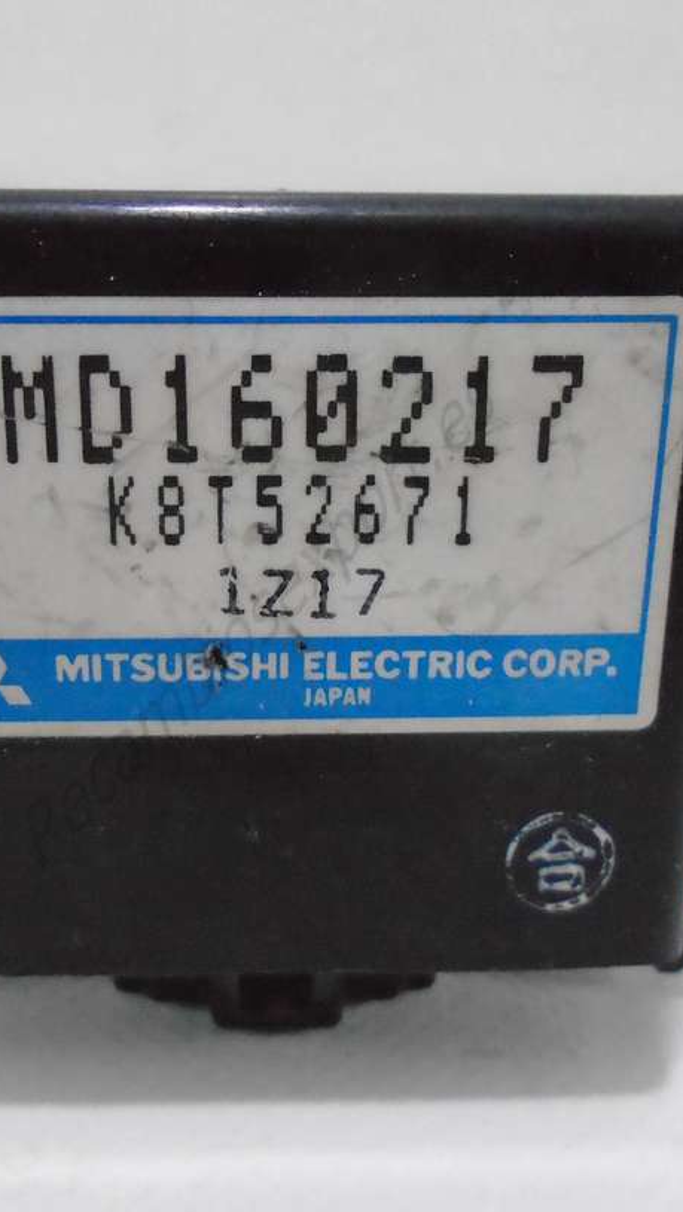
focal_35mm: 38
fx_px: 1222
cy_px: 608
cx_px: 272
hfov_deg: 31.1
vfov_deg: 52.8
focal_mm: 4.6
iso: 800
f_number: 3.2
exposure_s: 1/160
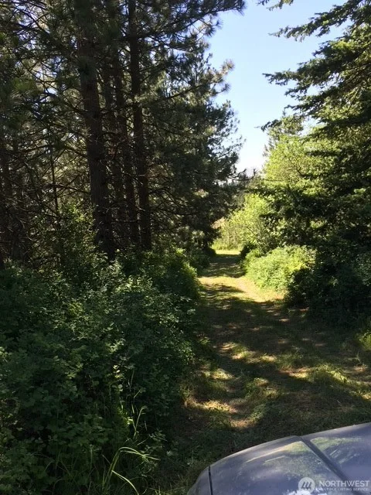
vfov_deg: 61.7
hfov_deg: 48.2
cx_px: 186
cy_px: 248
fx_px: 414
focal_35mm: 29
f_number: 2.2
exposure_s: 1/380
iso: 32
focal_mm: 4.15
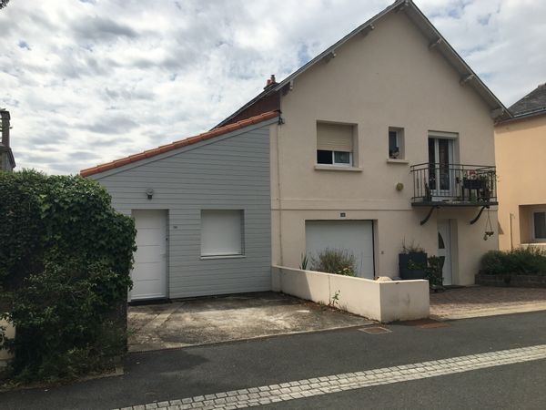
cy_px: 205
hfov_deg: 61.7
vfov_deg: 48.2
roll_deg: +1.1
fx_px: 457
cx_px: 273
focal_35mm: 29
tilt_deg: +3.3
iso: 25
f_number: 2.2
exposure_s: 1/2262
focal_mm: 4.15
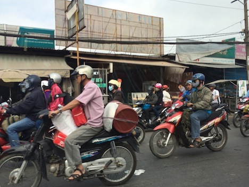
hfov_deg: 58.4
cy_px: 95
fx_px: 223
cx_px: 124
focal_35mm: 31
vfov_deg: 45.4
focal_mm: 4.15
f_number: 2.2
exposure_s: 1/446
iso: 32
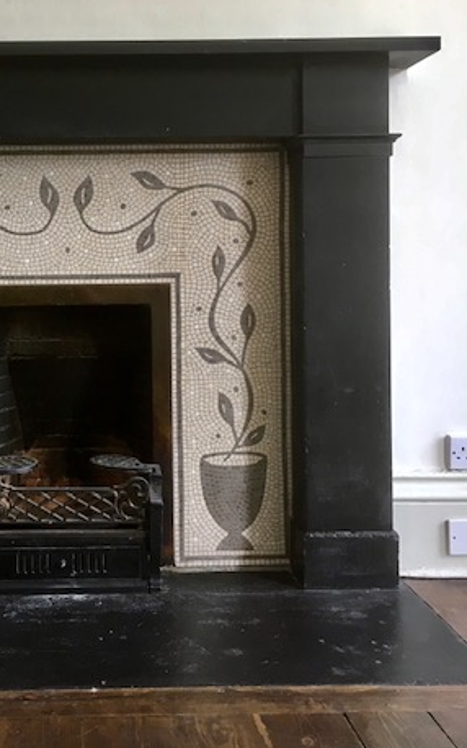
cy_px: 294
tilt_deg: -1.3
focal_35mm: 43
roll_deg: +0.4
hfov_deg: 29.0
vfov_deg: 45.9
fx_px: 876
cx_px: 77
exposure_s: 1/33
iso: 40
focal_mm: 4.15
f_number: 2.2
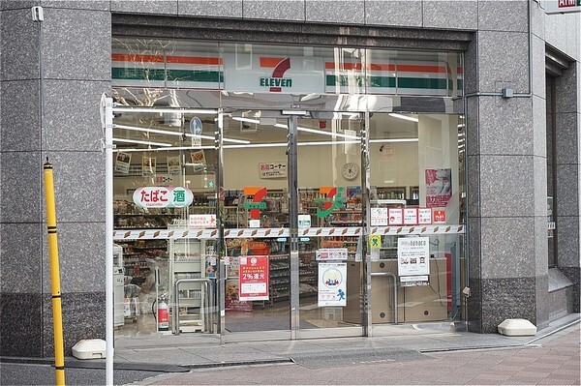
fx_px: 1209
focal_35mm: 75
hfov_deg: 27.0
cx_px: 290
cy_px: 193
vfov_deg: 18.2
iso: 200
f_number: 5.6
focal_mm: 50
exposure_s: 1/80
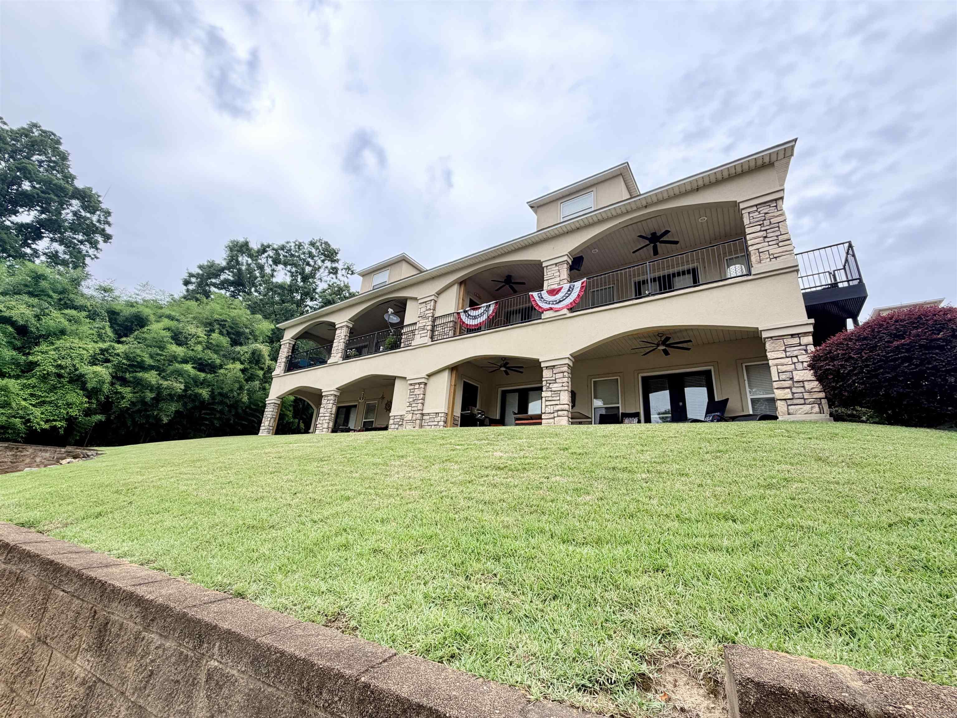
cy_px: 359
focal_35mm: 14
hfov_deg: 102.1
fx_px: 387
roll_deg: -4.0
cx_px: 478
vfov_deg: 85.7
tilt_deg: +19.1
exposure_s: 1/383
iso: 50
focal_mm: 2.22
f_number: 2.2
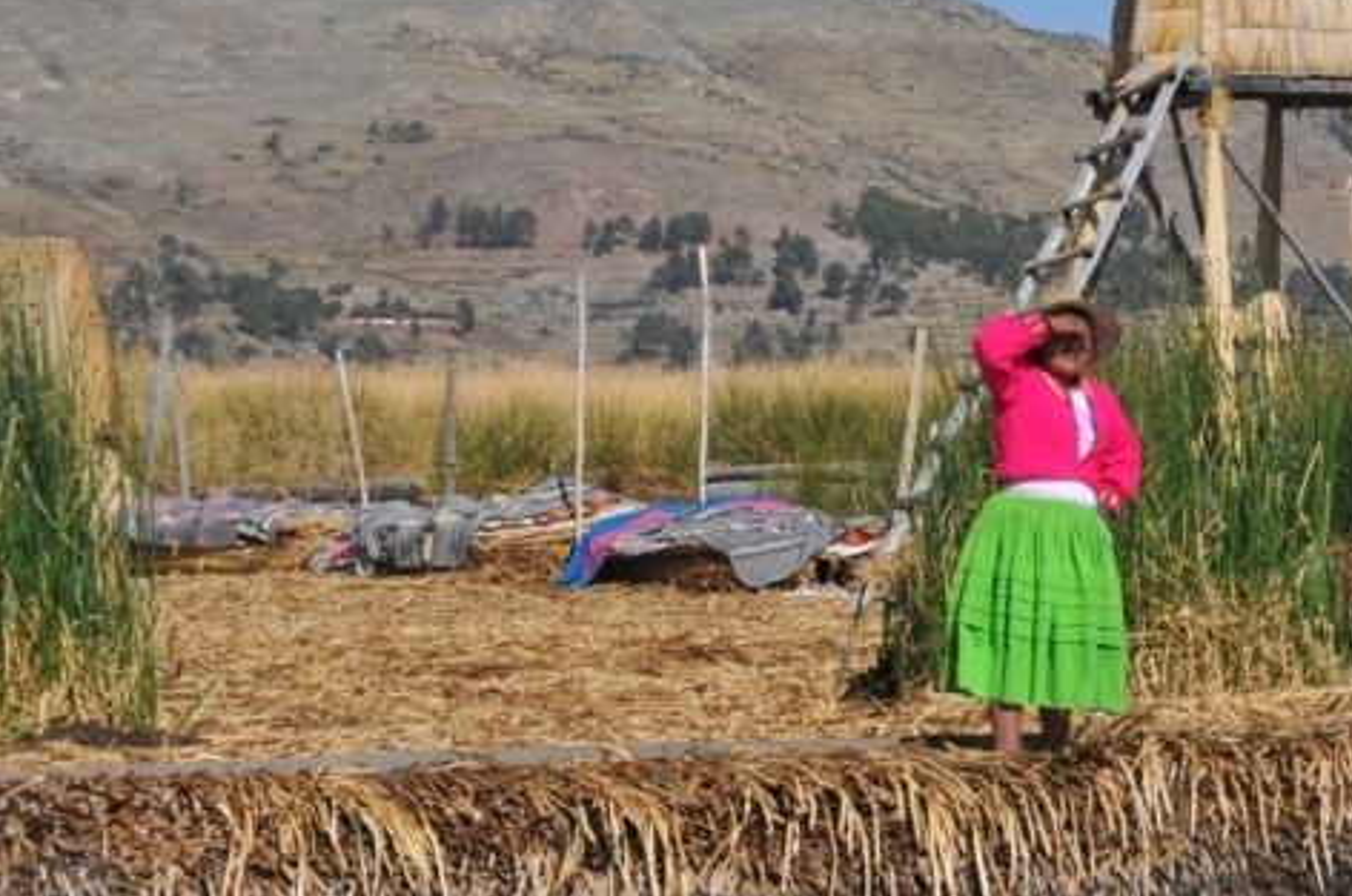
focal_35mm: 179
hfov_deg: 11.4
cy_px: 338
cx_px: 1326
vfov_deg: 7.6
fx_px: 6714
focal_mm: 55
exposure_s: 1/350
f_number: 9.5
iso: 200
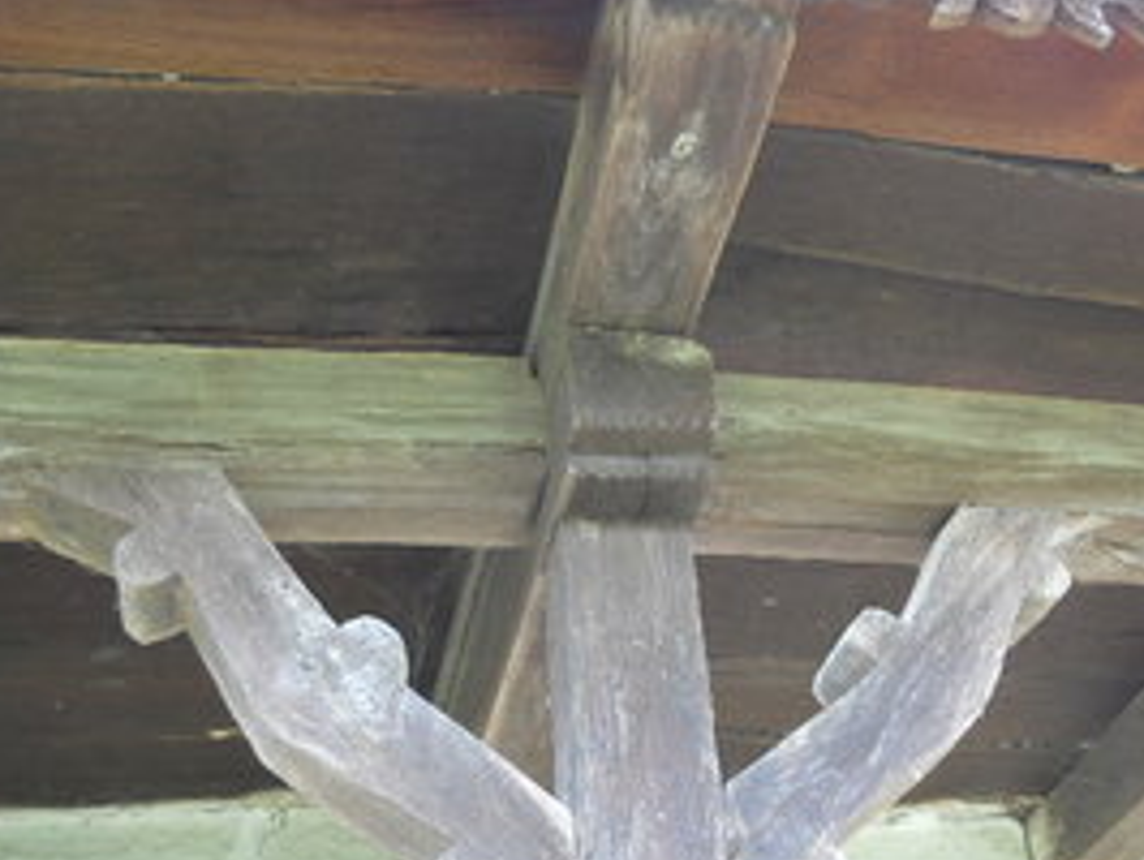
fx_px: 1786
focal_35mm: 54
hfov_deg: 35.2
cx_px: 740
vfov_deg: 27.0
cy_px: 557
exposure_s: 1/30
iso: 125
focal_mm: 6.72
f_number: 3.1
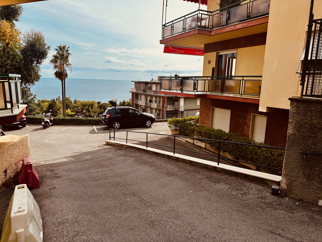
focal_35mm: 24
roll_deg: -1.6
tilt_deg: -11.0
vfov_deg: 56.8
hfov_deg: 71.6
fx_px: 223
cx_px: 161
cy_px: 121
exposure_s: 1/4545
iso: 80
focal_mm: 6.86
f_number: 1.78
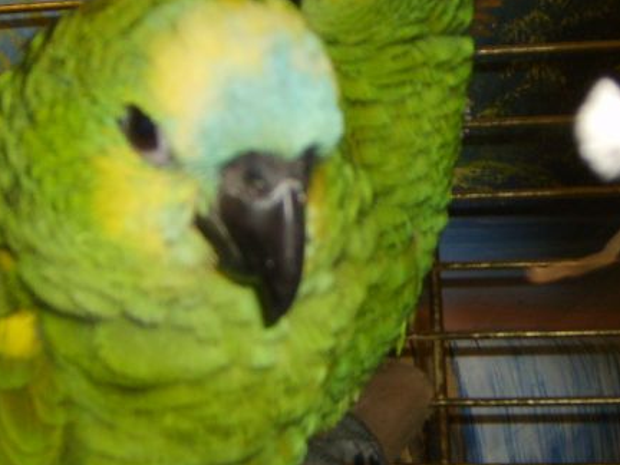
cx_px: 400
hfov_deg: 23.5
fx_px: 1487
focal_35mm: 83
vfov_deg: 17.8
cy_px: 225
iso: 100
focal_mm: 5.8
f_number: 2.8
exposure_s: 1/45
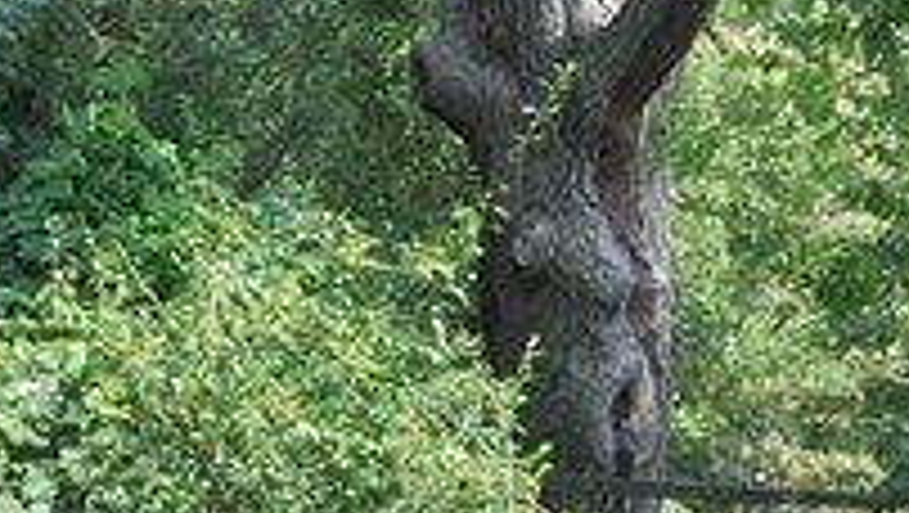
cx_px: -212
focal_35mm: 143
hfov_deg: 14.5
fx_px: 3449
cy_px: 675
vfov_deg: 8.4
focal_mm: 18
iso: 200
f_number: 5.6
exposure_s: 1/200
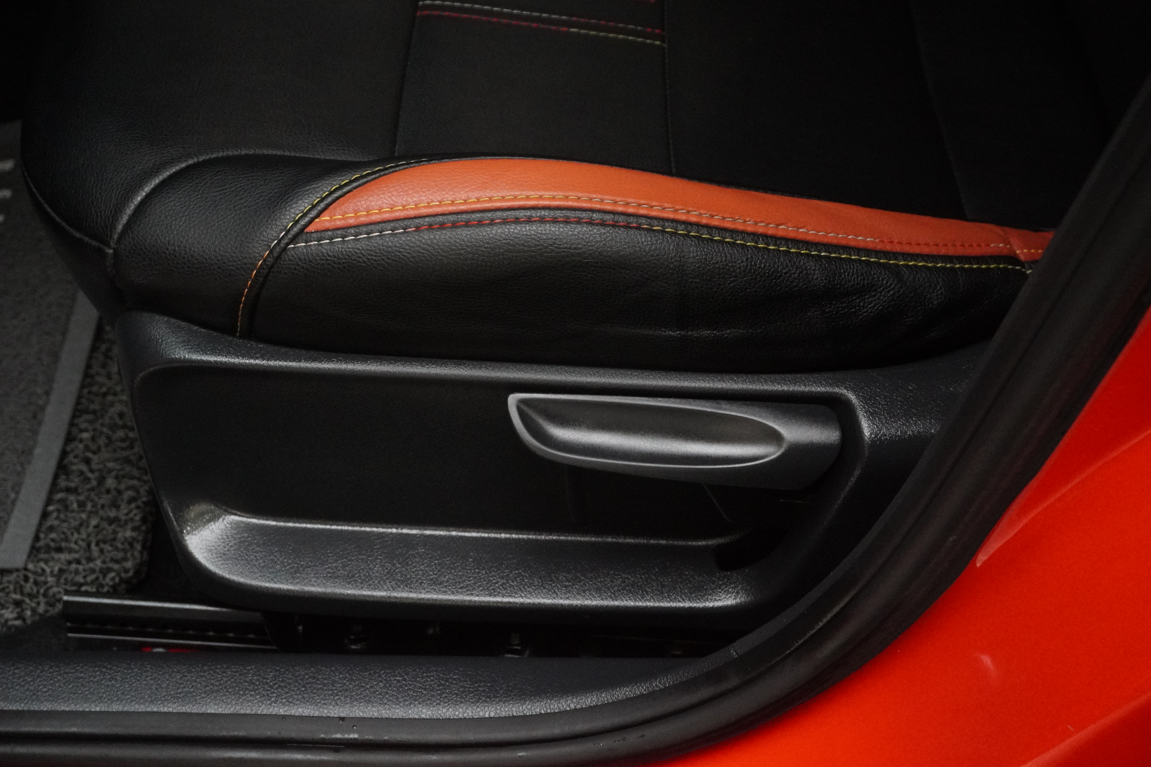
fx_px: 1391
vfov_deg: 30.8
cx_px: 576
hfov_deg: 45.0
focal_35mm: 44
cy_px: 384
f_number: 6.3
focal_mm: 29
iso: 6400
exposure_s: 1/80
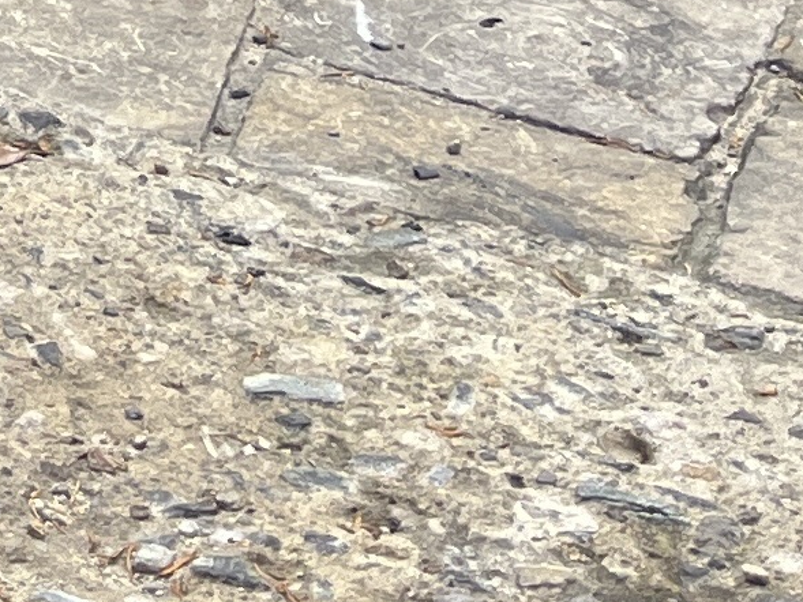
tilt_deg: -6.0
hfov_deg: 9.5
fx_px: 4130
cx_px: -1294
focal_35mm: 178
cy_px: -1350
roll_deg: -0.8
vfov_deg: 7.2
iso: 50
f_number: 1.6
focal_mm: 5.1
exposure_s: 1/710
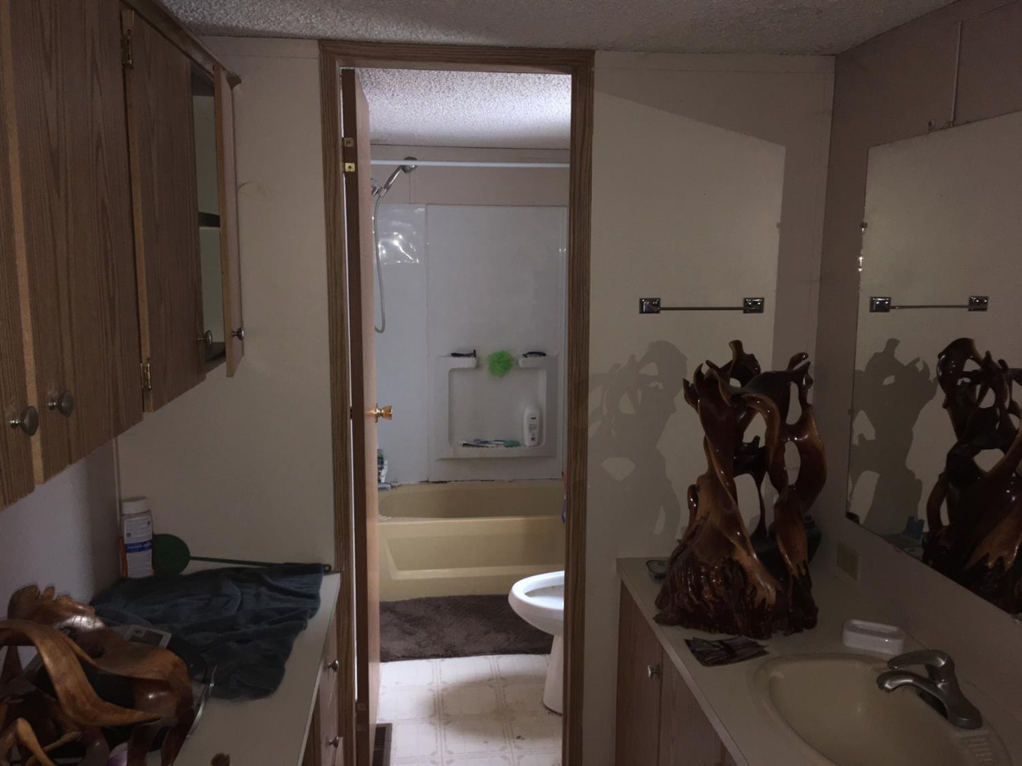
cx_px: 511
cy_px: 383
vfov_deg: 48.2
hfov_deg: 61.7
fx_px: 856
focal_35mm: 29
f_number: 2.2
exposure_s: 1/24
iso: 50
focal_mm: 4.15
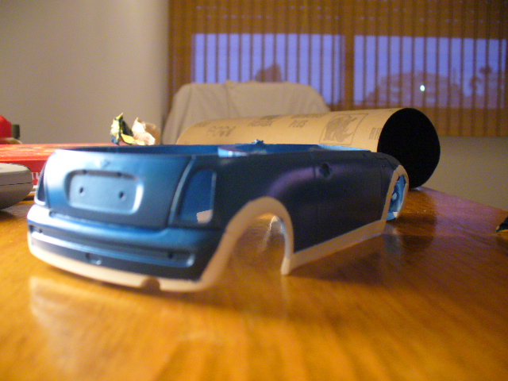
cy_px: 190
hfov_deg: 50.1
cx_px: 254
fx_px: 543
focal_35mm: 37
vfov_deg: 38.7
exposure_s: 1/15
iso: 200
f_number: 2.8
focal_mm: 6.1
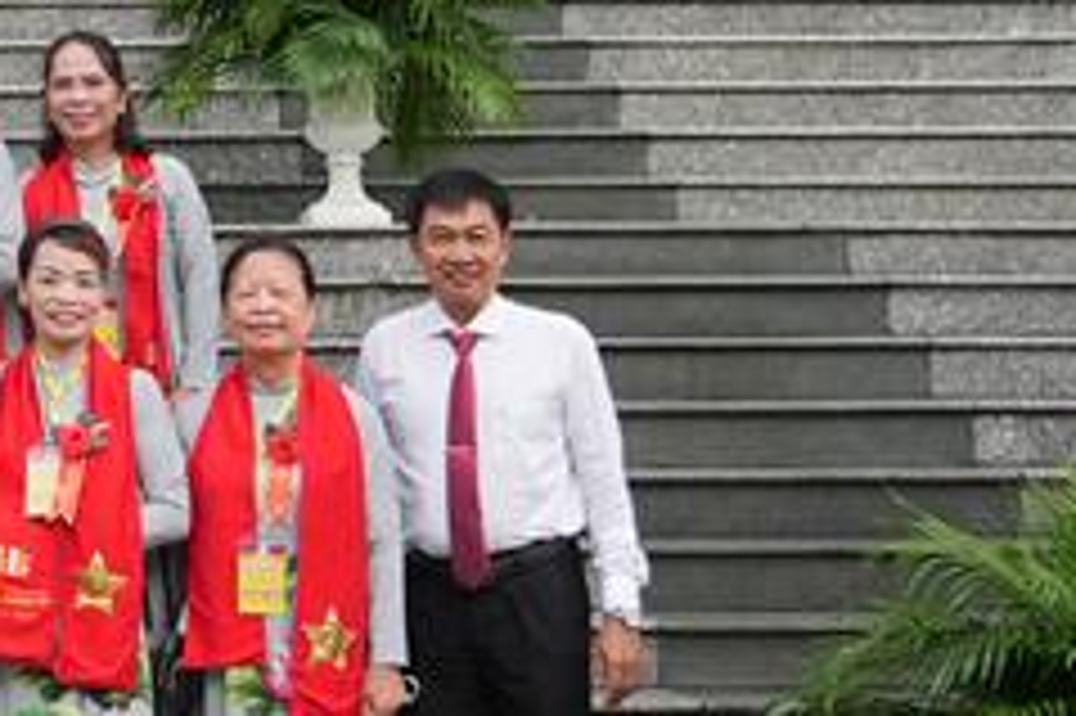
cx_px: -783
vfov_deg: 8.1
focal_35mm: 166
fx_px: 4958
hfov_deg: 11.6
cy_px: -320
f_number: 4
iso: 200
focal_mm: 33
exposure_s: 1/320
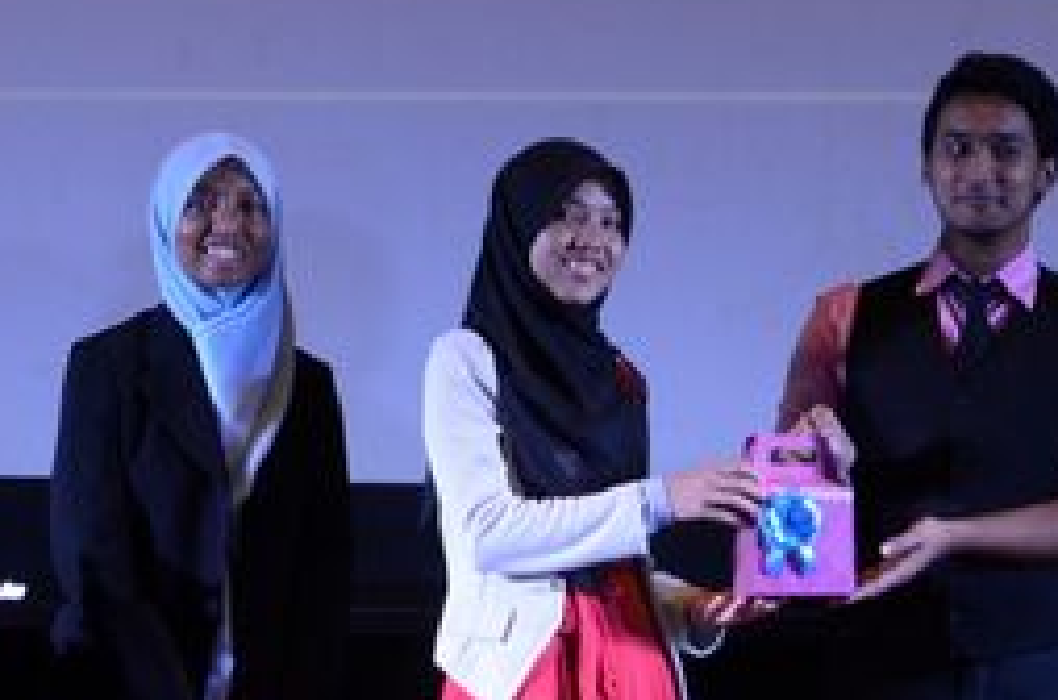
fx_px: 4427
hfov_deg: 13.6
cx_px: 550
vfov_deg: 9.0
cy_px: 575
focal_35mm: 151
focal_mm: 32
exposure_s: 1/80
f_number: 5
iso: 1000
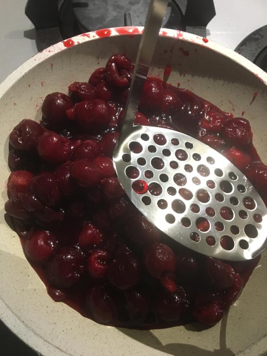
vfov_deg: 61.7
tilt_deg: -68.2
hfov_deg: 48.2
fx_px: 298
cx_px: 134
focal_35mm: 29
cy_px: 178
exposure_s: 1/33
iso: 200
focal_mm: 4.15
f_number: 2.2
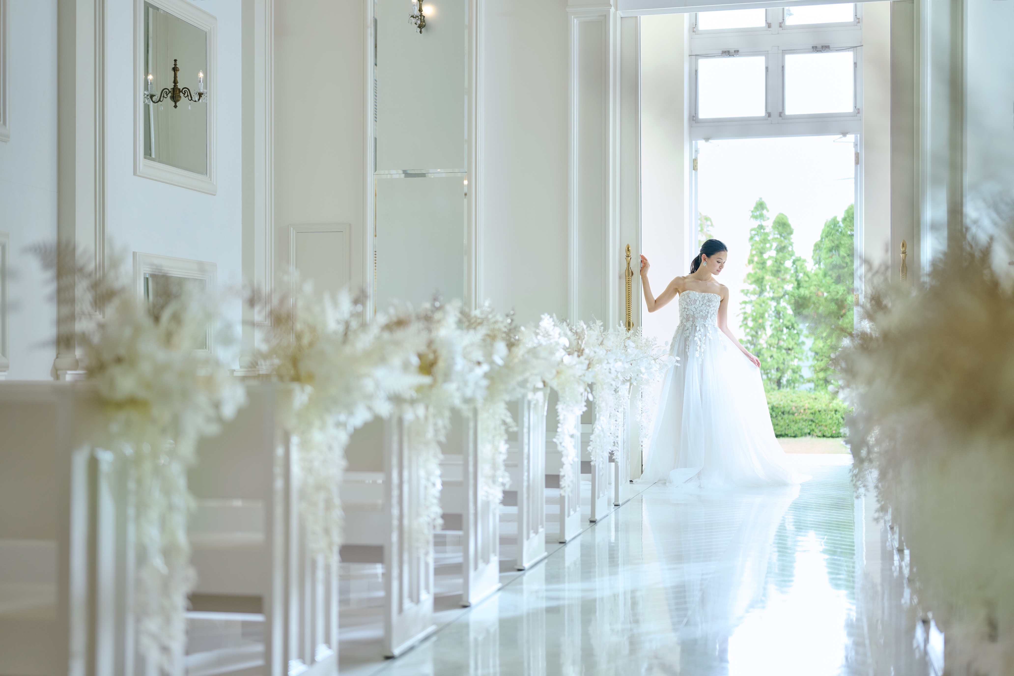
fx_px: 1408
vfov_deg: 27.0
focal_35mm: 50
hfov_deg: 39.6
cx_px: 507
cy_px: 338
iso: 200
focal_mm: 50
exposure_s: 1/200
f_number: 1.8
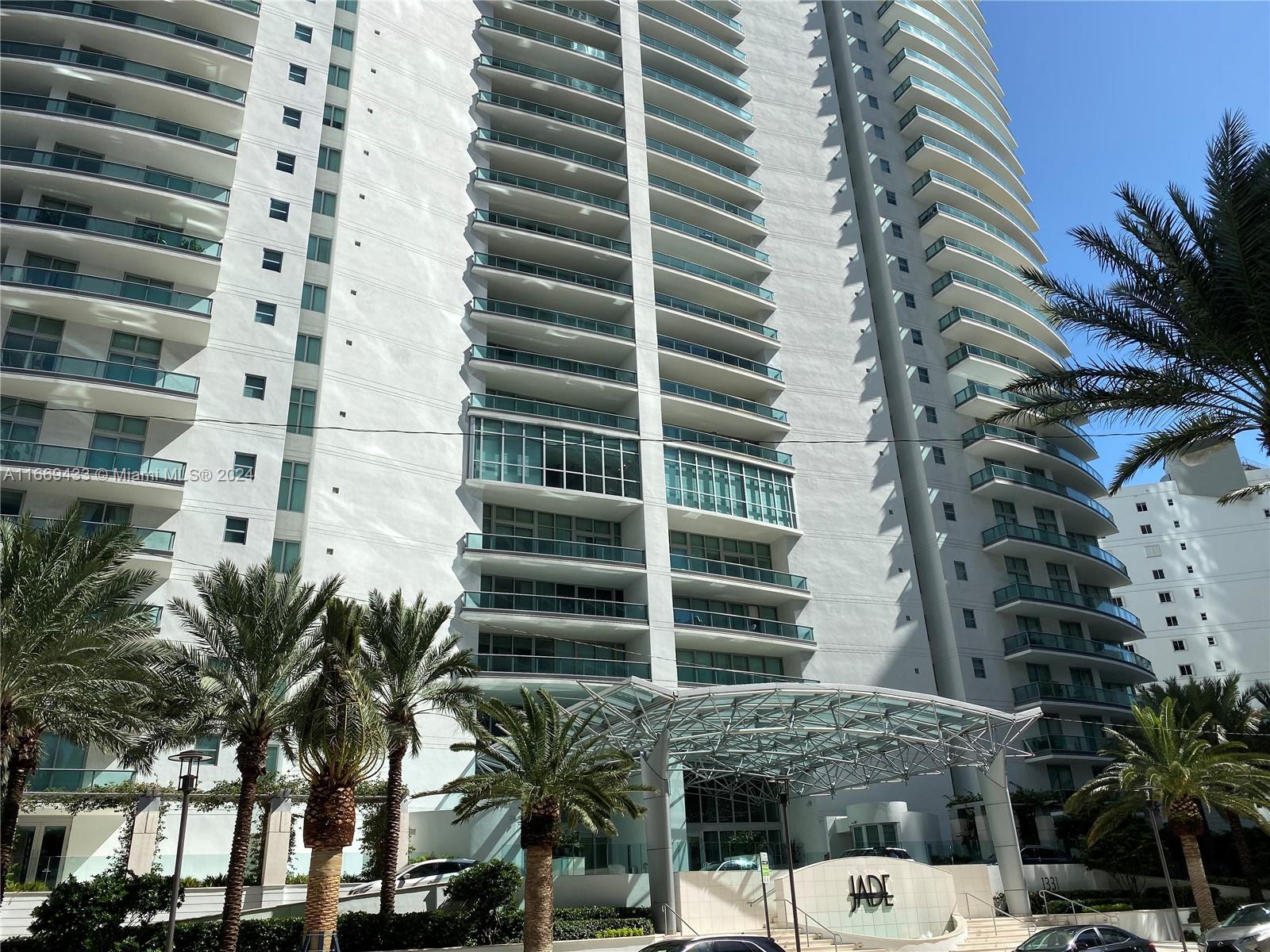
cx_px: 635
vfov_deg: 53.1
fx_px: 954
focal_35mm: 26
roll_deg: +1.7
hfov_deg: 67.3
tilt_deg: +24.2
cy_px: 476
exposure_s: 1/3623
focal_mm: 4.25
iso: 32
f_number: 1.8
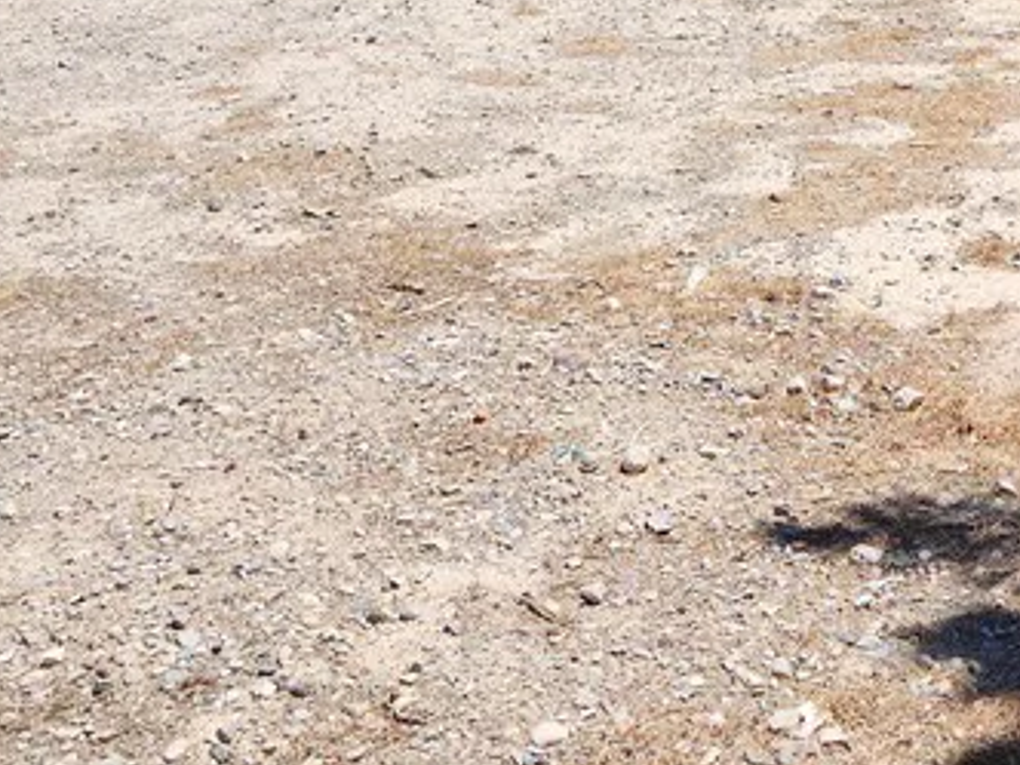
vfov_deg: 19.6
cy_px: -120
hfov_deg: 26.5
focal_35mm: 71
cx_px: 906
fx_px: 2092
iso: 20
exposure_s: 1/1654
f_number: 1.8
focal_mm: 5.4
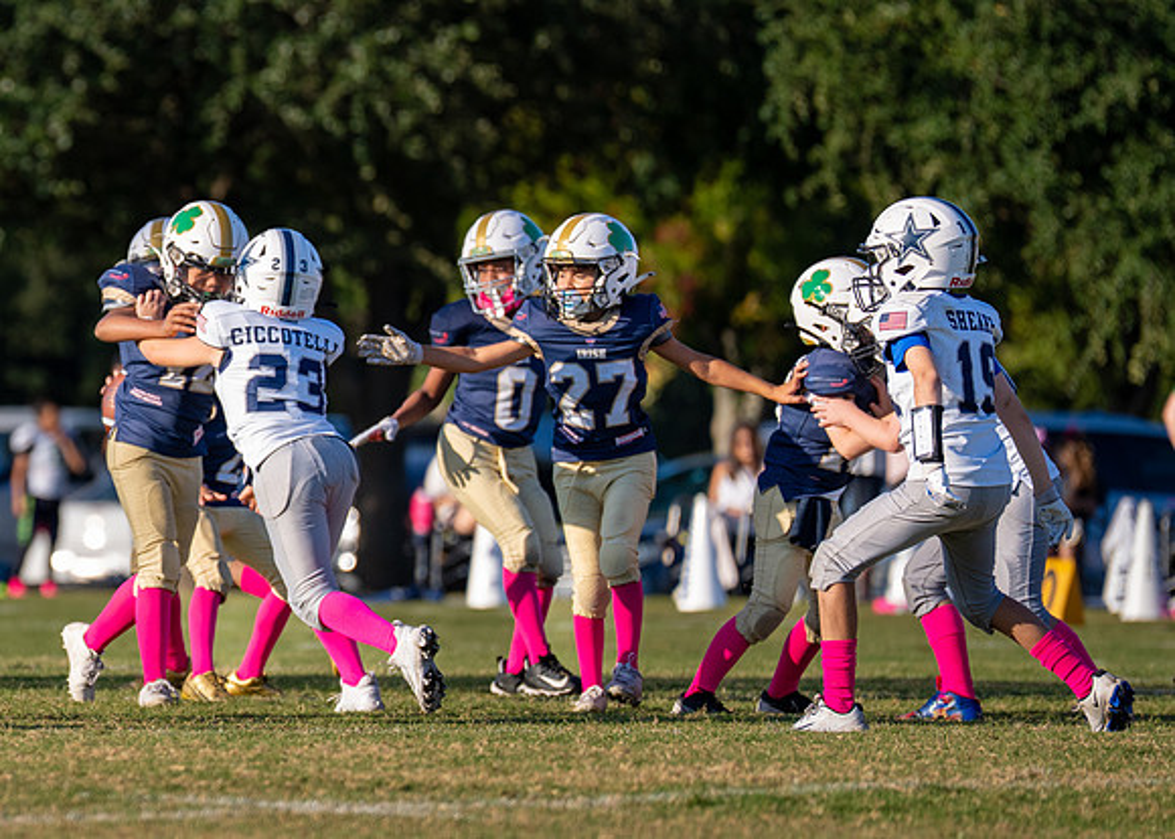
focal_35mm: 414
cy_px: 438
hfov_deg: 4.9
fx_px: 13812
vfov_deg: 3.5
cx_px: 51
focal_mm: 200
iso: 200
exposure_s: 1/2500
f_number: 2.8
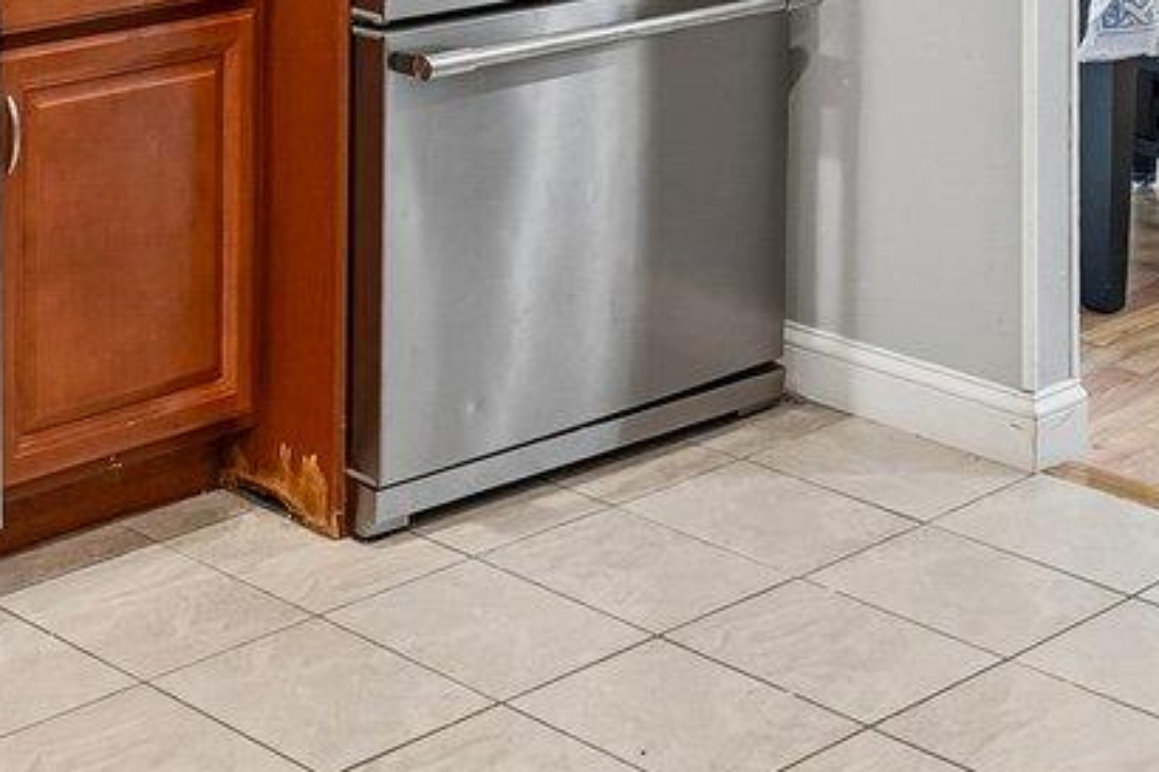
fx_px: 2574
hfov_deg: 24.1
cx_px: -34
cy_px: -581
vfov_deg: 15.0
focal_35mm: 80
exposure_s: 1/15
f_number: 8
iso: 400
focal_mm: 16
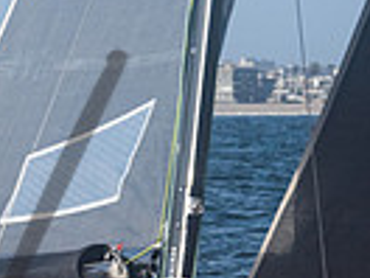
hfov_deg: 6.5
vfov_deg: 4.9
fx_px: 3271
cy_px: 214
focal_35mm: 306
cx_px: 174
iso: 400
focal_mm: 55
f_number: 8
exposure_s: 1/1000
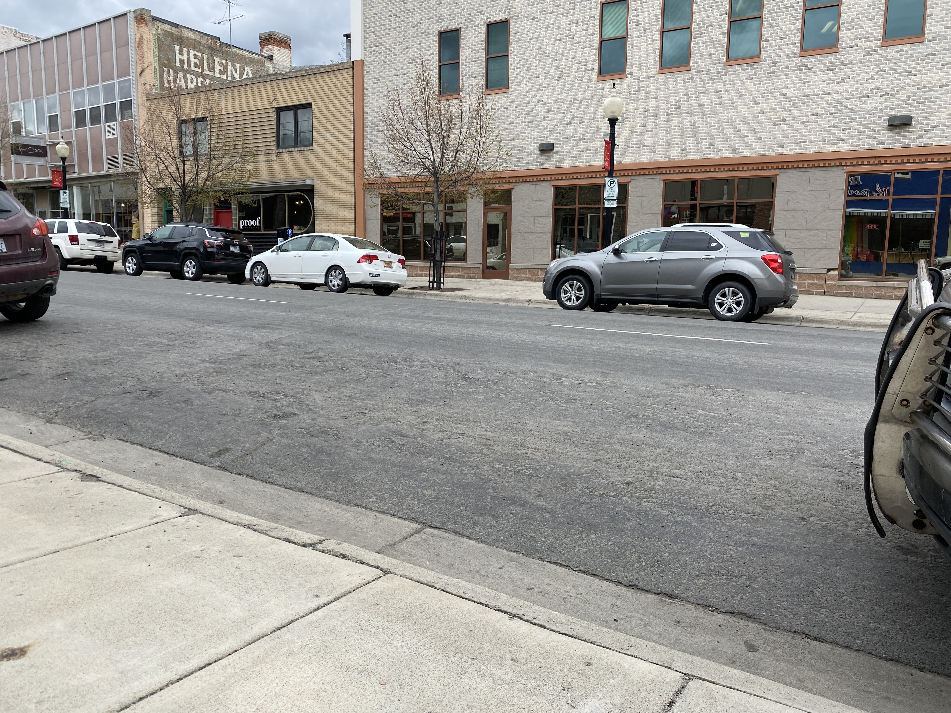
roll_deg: -1.0
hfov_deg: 67.3
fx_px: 714
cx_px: 476
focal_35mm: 26
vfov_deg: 53.1
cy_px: 356
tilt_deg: -7.6
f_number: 1.8
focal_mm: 4.25
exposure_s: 1/1362
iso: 32
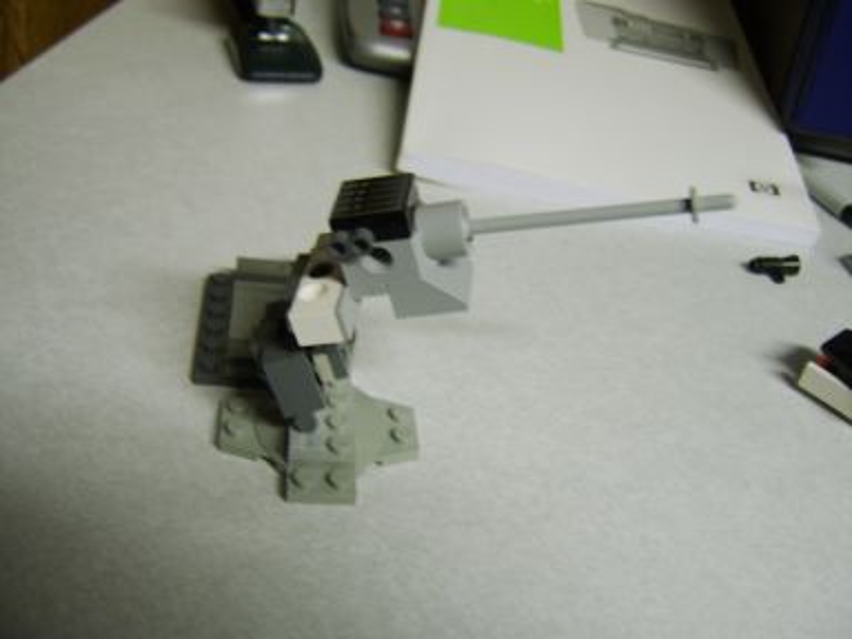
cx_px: 426
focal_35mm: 31
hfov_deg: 58.4
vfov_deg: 45.4
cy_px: 320
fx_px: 763
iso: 71
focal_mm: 8.13
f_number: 2.7
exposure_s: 1/8
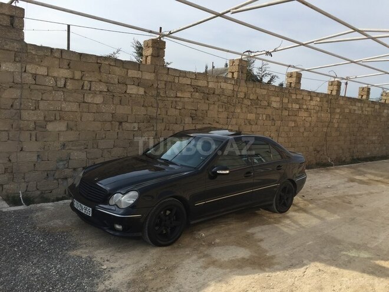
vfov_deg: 48.2
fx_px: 326
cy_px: 146
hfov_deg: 61.7
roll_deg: -4.7
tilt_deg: -6.5
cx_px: 194
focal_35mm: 29
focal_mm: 4.15
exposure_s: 1/1799
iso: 32
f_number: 2.2
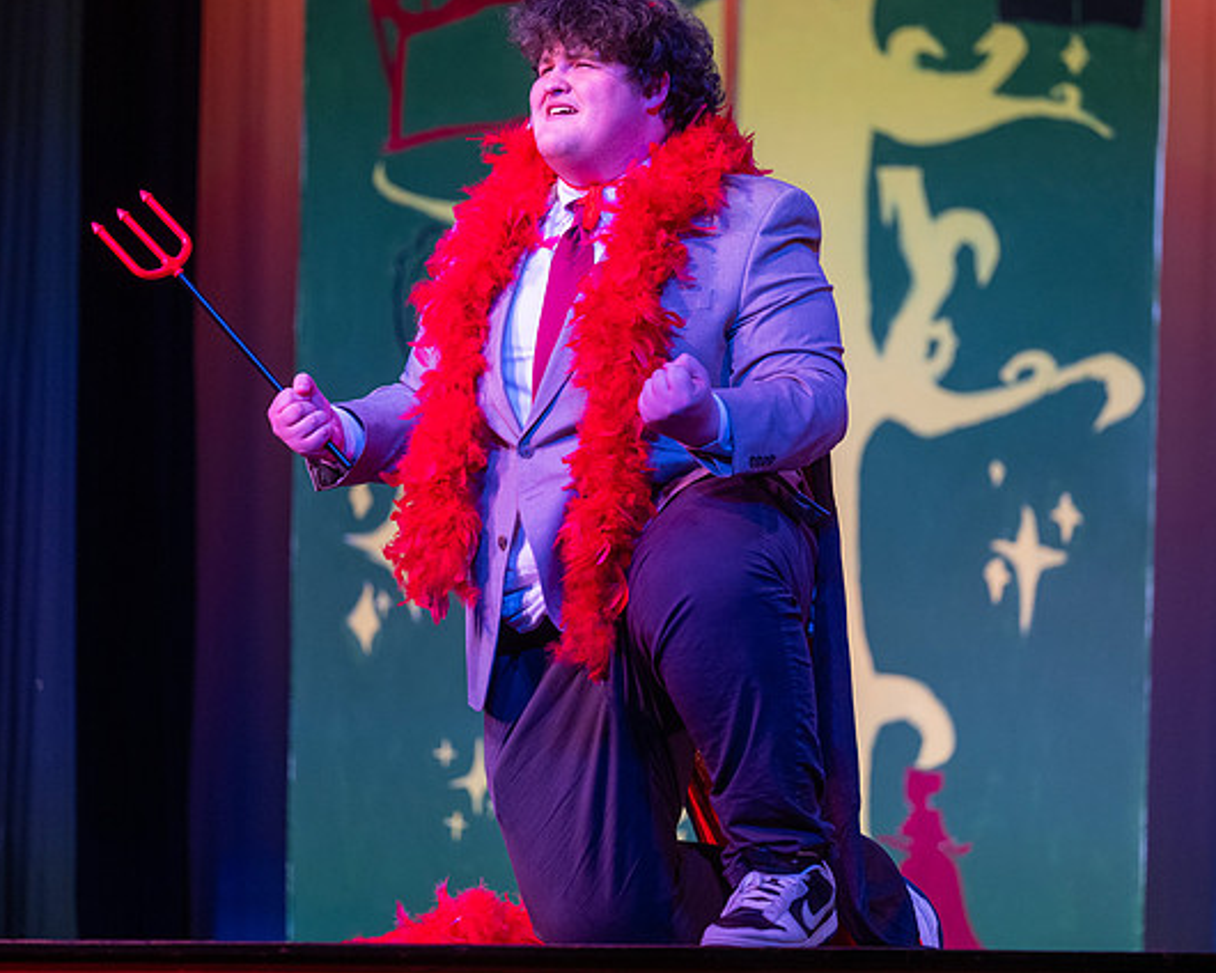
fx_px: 7630
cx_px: 613
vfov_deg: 7.3
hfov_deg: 9.1
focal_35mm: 212
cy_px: 440
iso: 720
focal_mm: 165
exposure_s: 1/400
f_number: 2.8
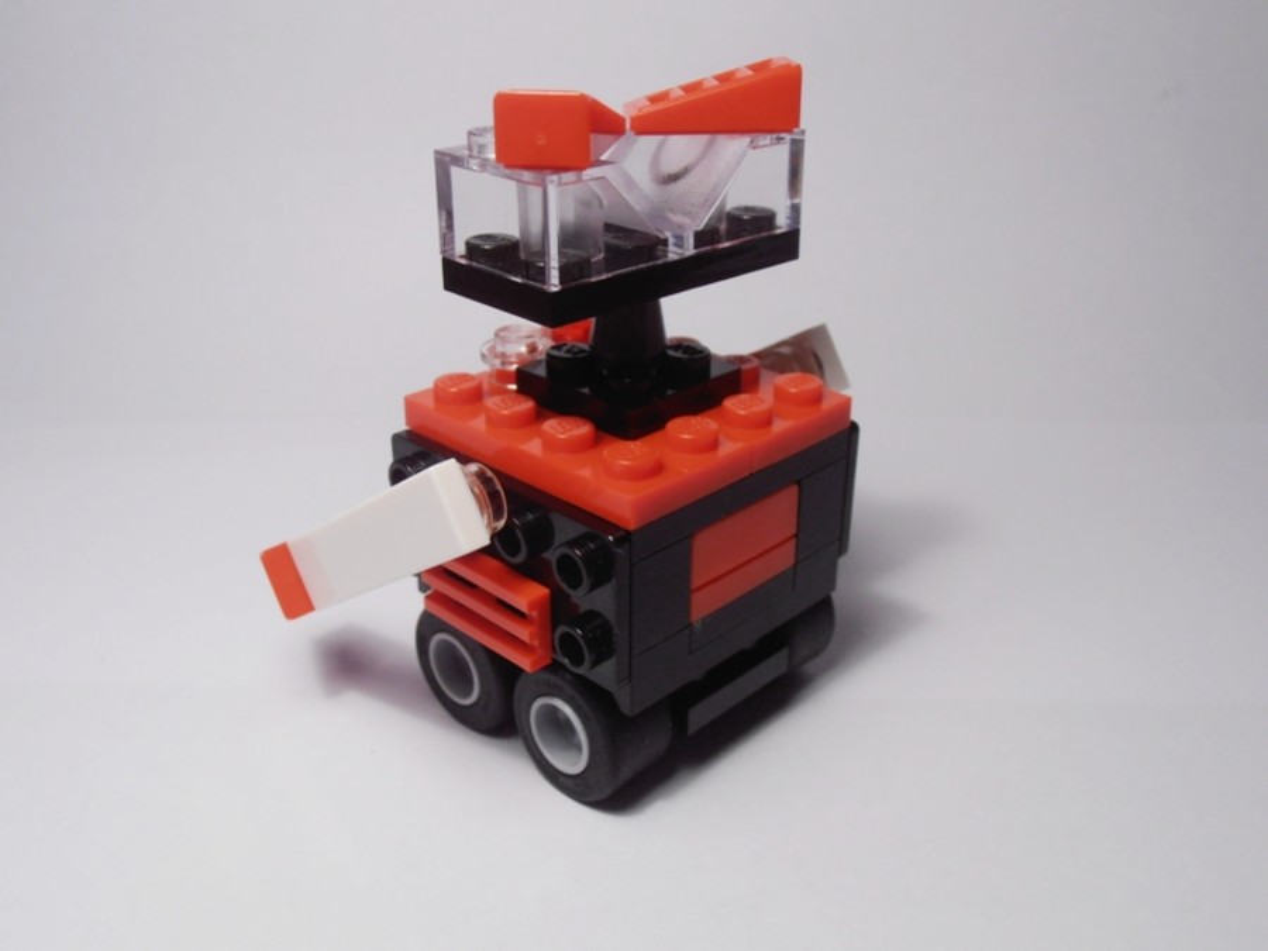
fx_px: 1355
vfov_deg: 38.7
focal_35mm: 37
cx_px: 634
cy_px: 476
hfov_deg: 50.1
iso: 80
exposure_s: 1/60
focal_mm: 6.61
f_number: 3.9
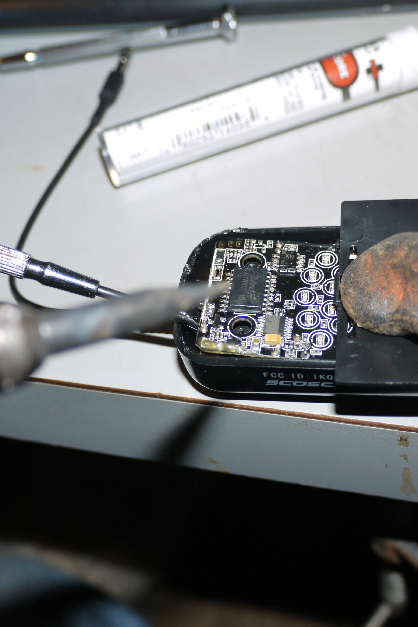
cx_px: 237
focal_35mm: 45
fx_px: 784
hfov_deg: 29.8
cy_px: 312
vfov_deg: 43.6
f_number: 3.7
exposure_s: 1/125
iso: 160
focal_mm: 16
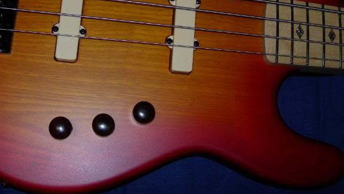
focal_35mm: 57
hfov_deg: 36.6
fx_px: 520
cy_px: 40
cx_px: 164
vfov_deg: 20.9
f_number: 2.8
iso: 79
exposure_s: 1/64
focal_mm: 7.8
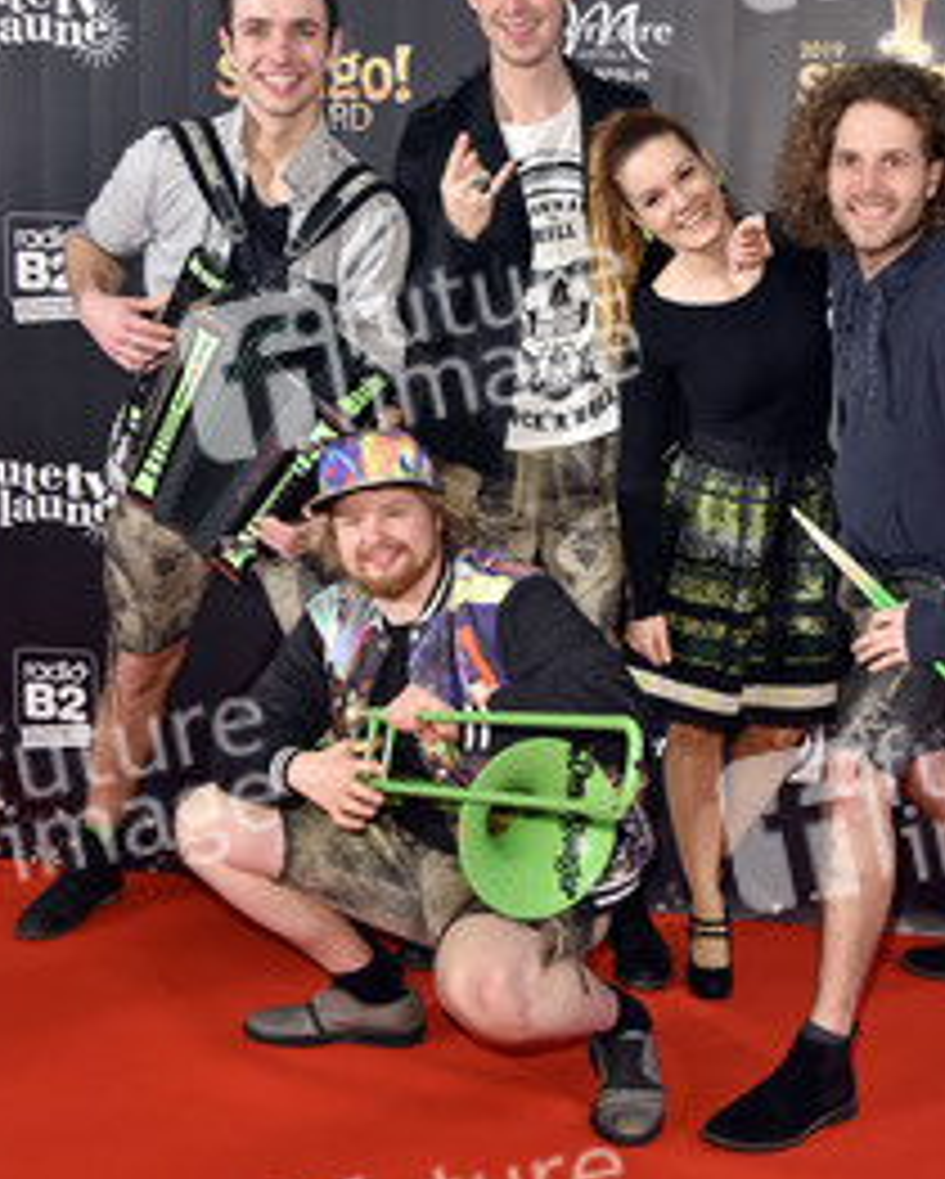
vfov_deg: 30.0
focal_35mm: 63
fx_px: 2200
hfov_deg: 24.2
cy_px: 580
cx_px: 540
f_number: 5.6
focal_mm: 44
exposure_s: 1/160
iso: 1000
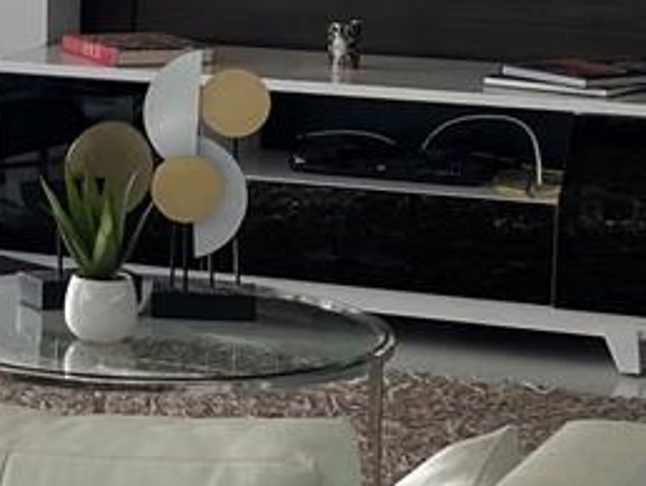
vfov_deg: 9.2
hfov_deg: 11.7
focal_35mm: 161
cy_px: 115
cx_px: -356
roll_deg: -0.5
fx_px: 3007
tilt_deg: -7.8
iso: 32
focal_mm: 4.25
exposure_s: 1/481
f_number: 1.8
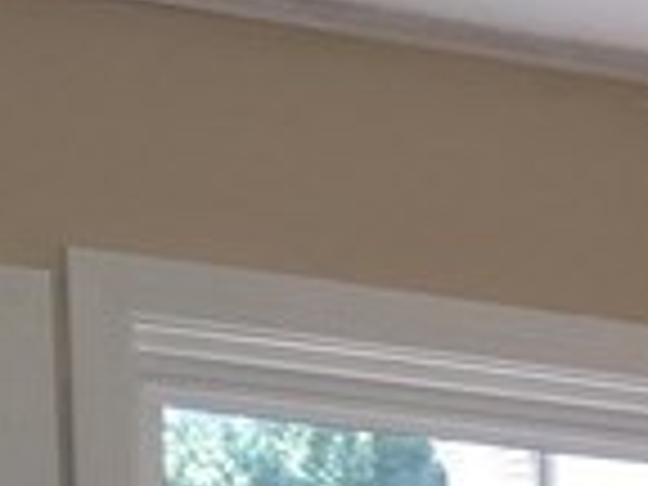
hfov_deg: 8.0
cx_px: 2084
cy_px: 1530
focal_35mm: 206
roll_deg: -1.0
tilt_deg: -7.1
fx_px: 3856
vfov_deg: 6.5
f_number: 2.2
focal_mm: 4.15
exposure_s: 1/120
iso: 25
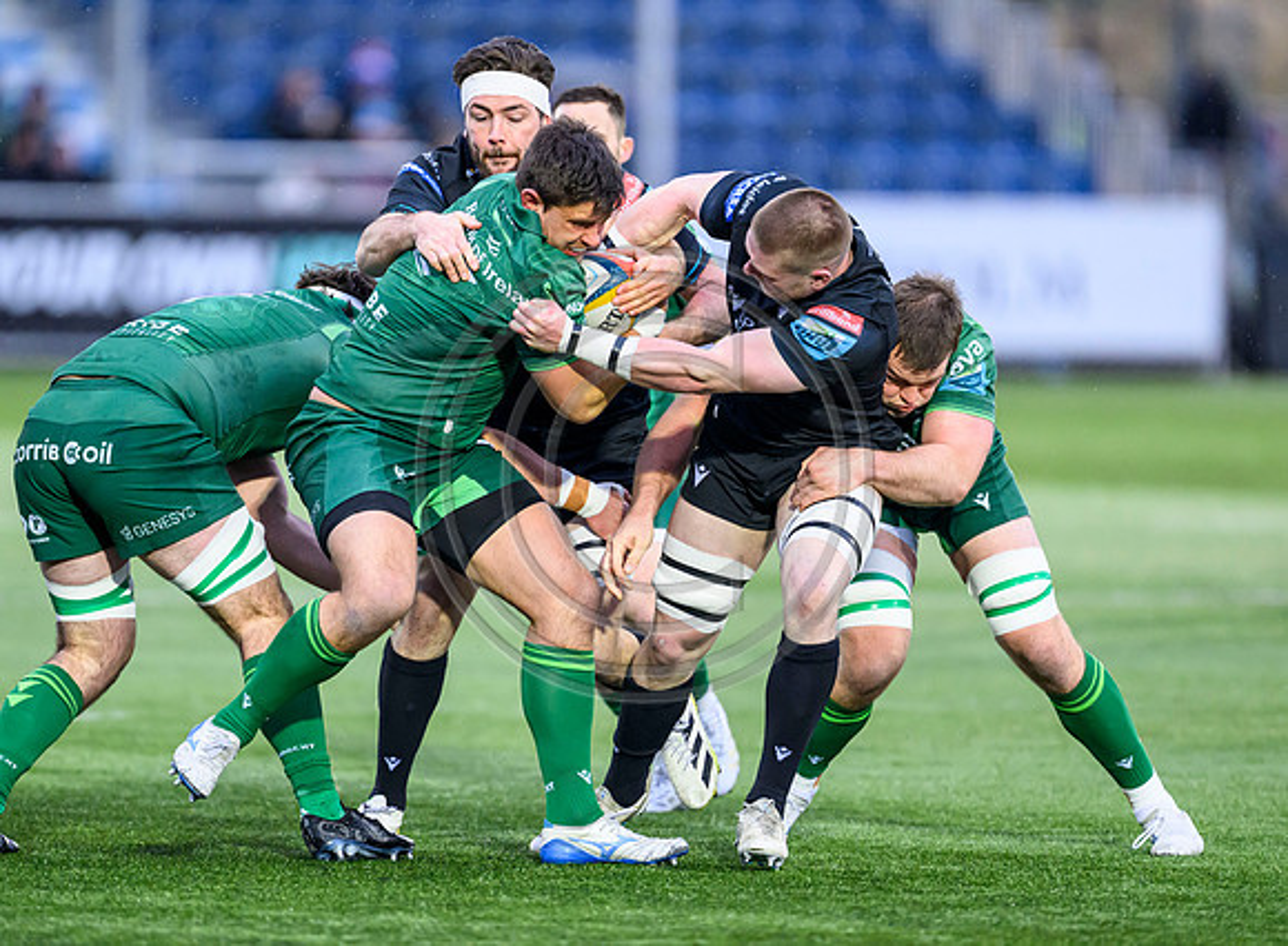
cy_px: 564
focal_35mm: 509
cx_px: 586
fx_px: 18803
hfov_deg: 3.9
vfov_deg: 2.9
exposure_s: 1/1250
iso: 4000
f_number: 2.8
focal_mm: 400
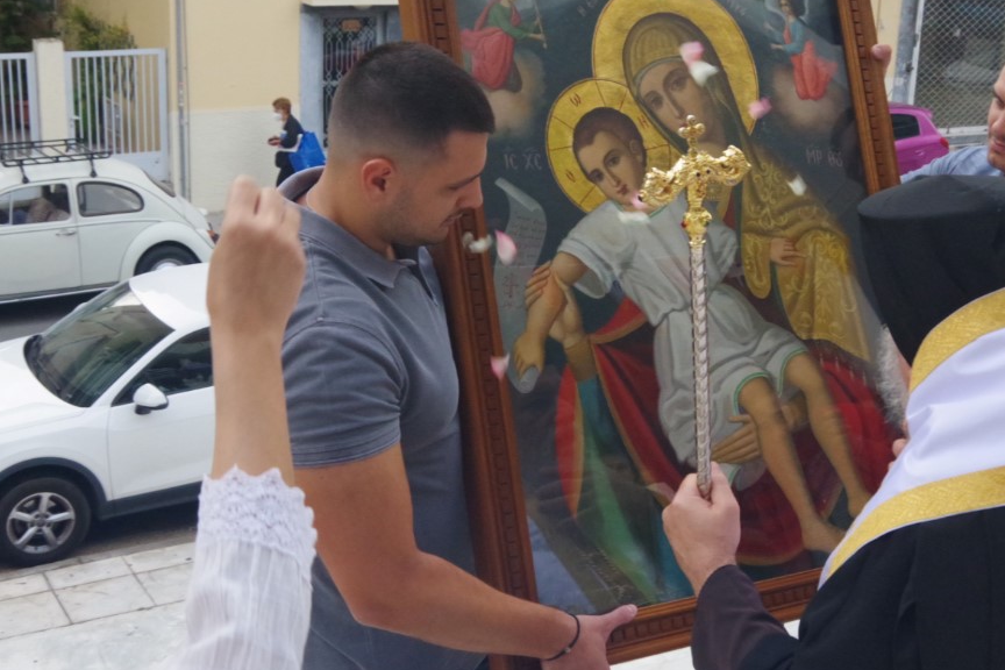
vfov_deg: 27.0
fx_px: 1396
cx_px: 614
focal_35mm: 50
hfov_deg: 39.4
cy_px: 348
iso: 21
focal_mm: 18
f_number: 8
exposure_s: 1/100
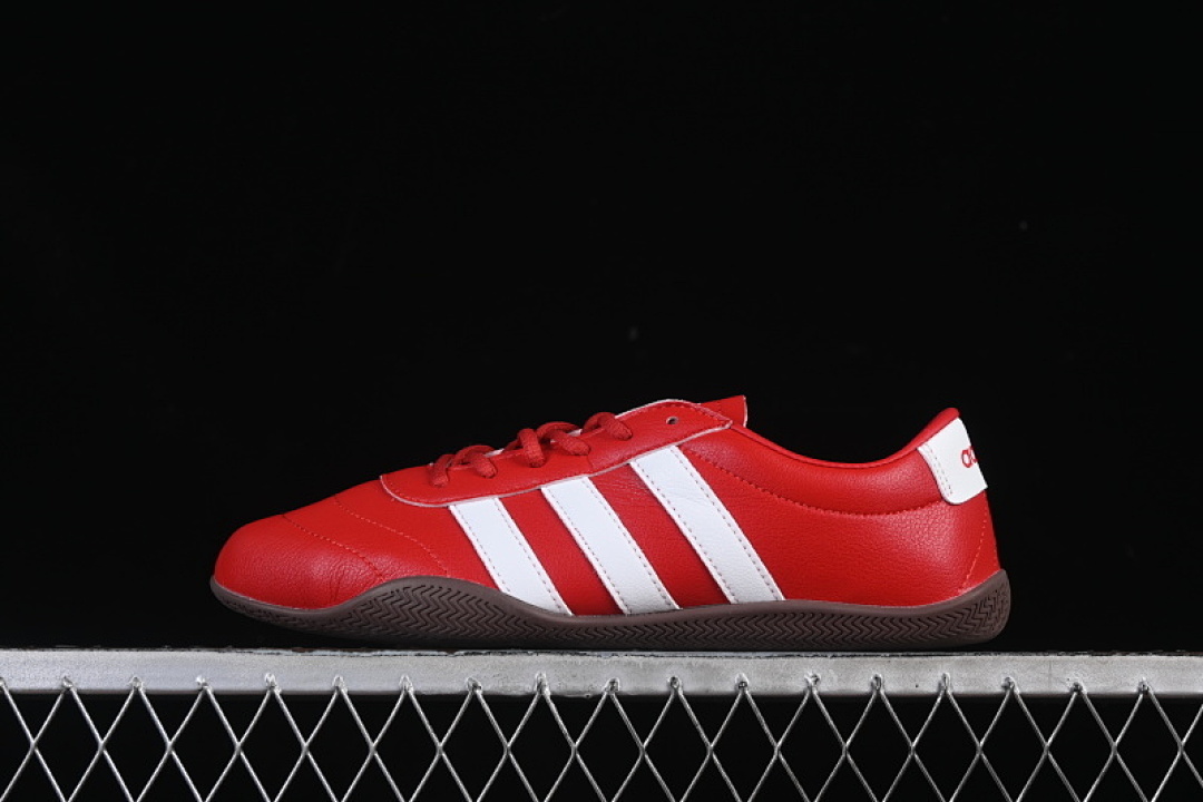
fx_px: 2506
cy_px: 401
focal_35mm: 75
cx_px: 602
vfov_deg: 18.2
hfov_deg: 27.0
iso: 160
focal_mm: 50
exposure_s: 1/80
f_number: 8
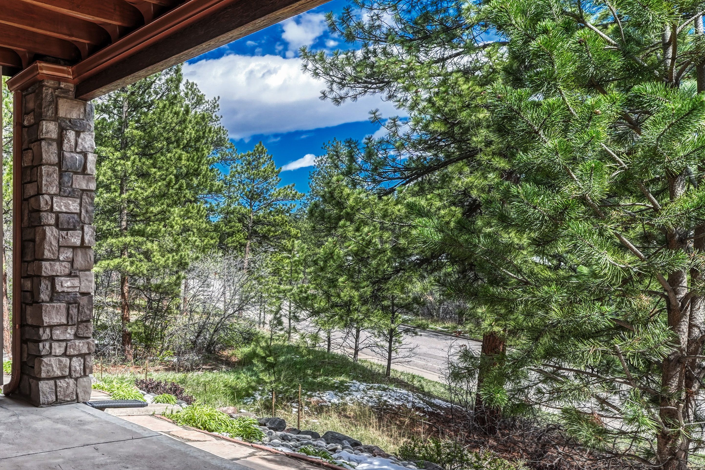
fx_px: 568
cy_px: 290
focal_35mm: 29
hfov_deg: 56.6
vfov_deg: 44.6
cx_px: 96
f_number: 8
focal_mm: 14
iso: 400
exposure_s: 1/160
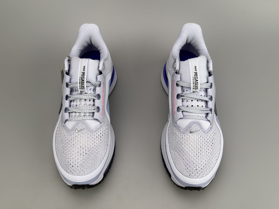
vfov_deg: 40.7
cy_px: 104
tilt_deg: -56.9
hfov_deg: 52.6
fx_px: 282
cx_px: 140
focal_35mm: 35
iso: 100
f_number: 1.78
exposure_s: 1/738
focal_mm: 6.76
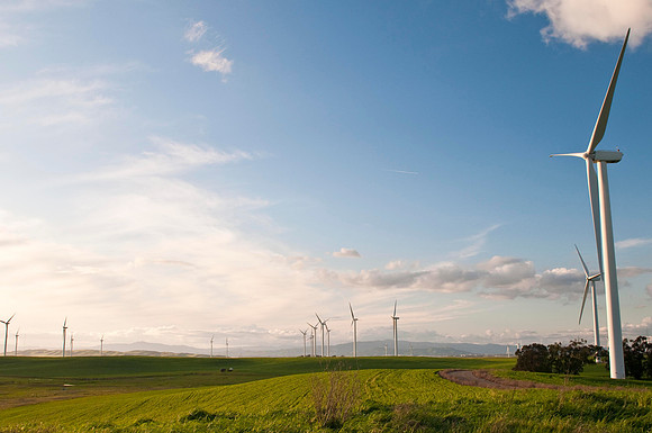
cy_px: 216
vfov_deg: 36.8
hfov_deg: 53.2
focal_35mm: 36
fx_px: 651
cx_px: 326
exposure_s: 1/60
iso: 200
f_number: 8
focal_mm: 24
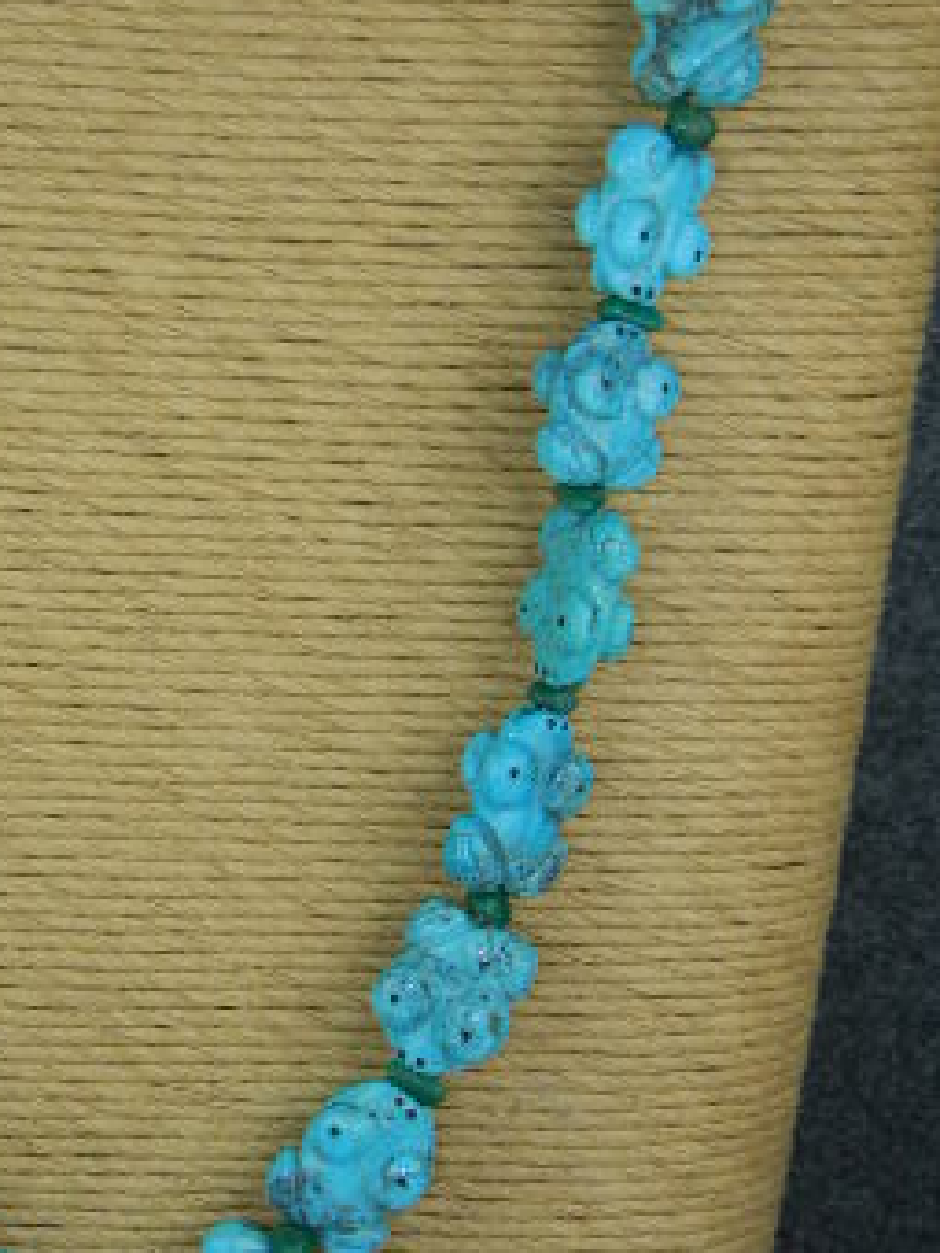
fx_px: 2317
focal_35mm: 64
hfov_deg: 22.4
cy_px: 615
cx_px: 96
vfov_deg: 30.3
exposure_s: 1/30
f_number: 3.6
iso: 200
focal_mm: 6.2
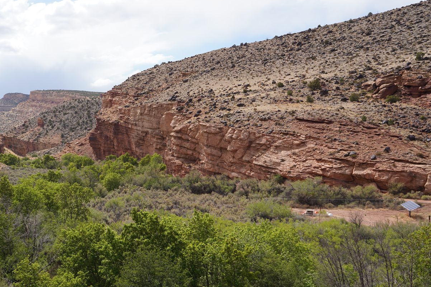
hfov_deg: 45.6
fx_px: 479
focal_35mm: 40
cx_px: 77
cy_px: 166
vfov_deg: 33.3
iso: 100
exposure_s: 1/100
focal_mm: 24
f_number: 13
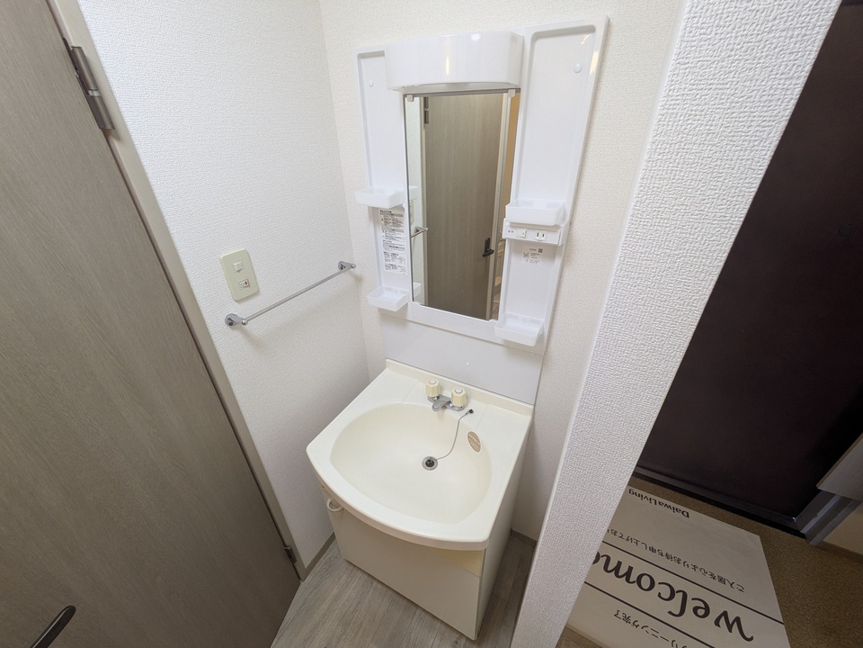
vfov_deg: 85.7
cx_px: 432
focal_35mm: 14
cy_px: 324
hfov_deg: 102.1
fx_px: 349
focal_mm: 1.83
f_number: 2.2
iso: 79
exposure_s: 1/30
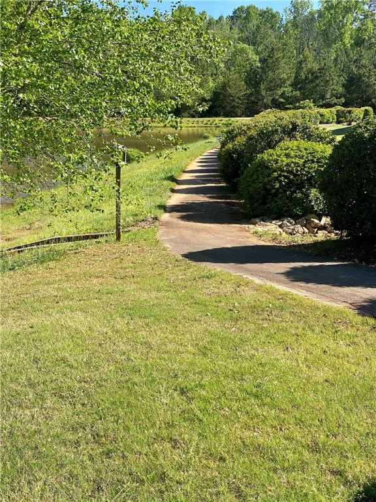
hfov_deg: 28.0
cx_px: 188
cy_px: 251
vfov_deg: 36.8
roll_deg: -0.5
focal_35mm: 52
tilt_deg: -10.4
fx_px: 753
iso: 20
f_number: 2
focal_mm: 6
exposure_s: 1/761
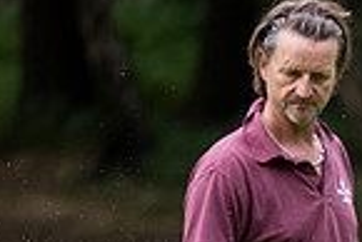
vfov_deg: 1.7
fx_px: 7972
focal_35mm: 792
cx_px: 718
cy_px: 465
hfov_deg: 2.6
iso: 1000
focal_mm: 160
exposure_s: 1/320
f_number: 2.8
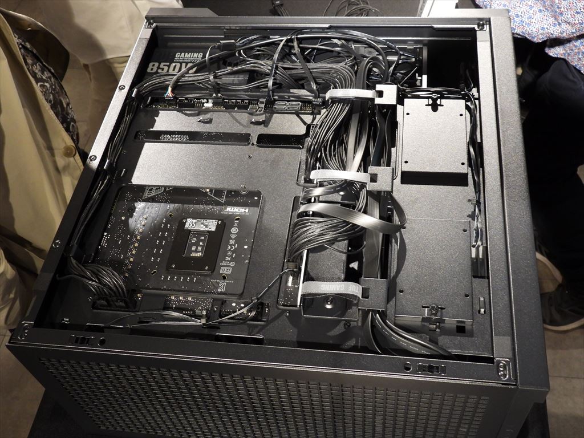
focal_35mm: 40
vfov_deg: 36.0
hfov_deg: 46.8
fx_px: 675
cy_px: 219
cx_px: 292
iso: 400
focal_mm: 7.1
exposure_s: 1/25
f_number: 3.2
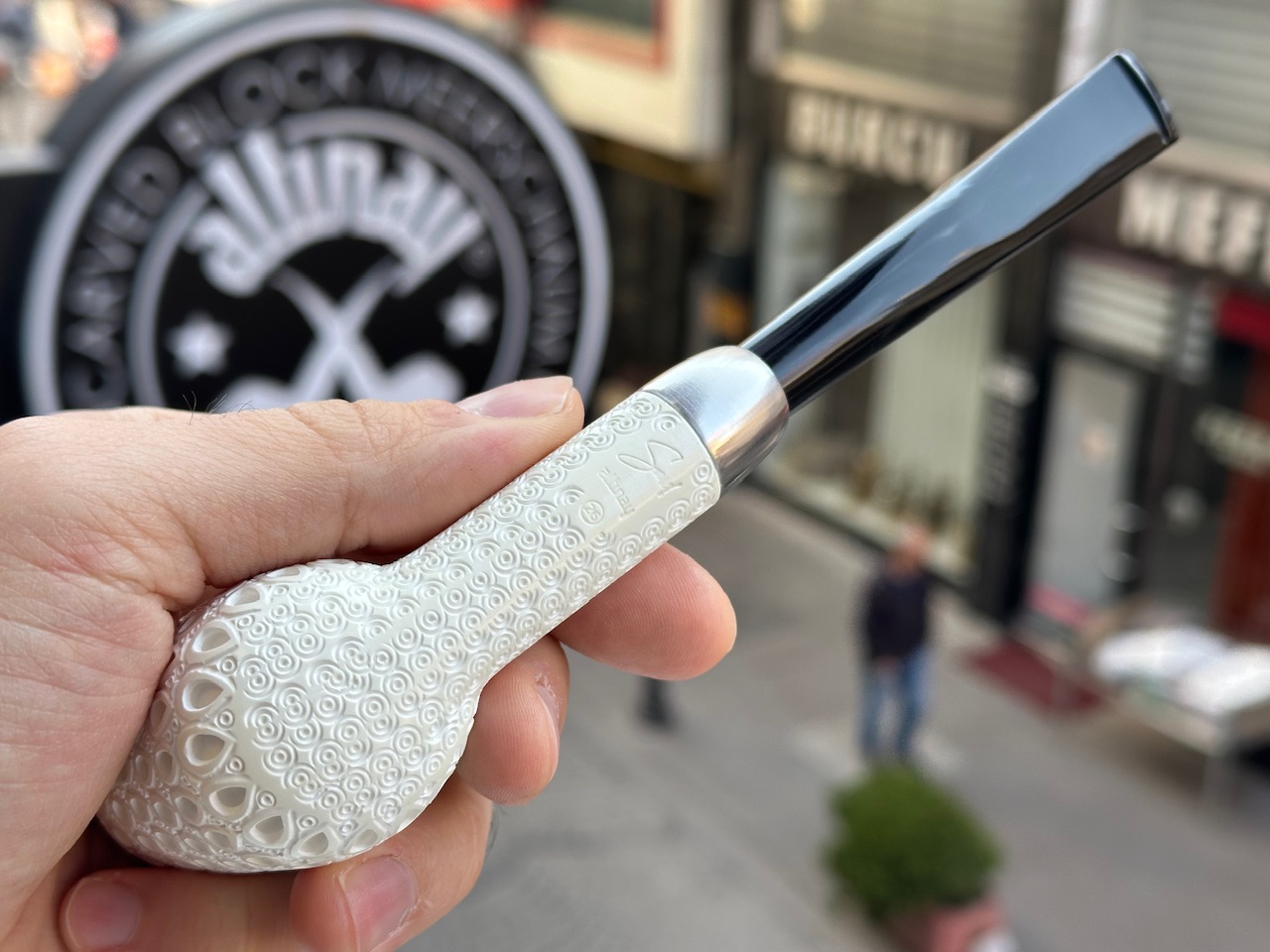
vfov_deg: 30.3
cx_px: 635
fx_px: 1761
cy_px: 476
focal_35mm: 48
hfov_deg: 39.7
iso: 64
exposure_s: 1/538
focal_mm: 6.86
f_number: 1.78
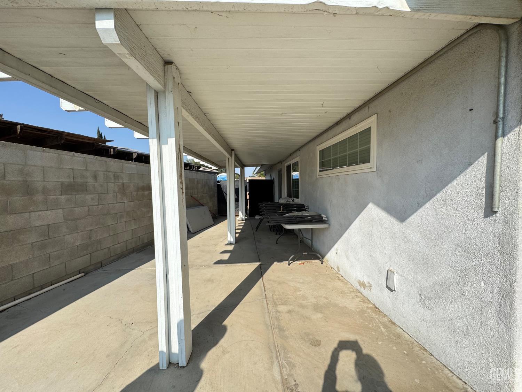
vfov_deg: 85.7
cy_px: 196
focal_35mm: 14
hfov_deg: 102.1
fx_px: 211
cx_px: 261
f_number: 2.2
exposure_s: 1/1748
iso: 50
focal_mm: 2.22
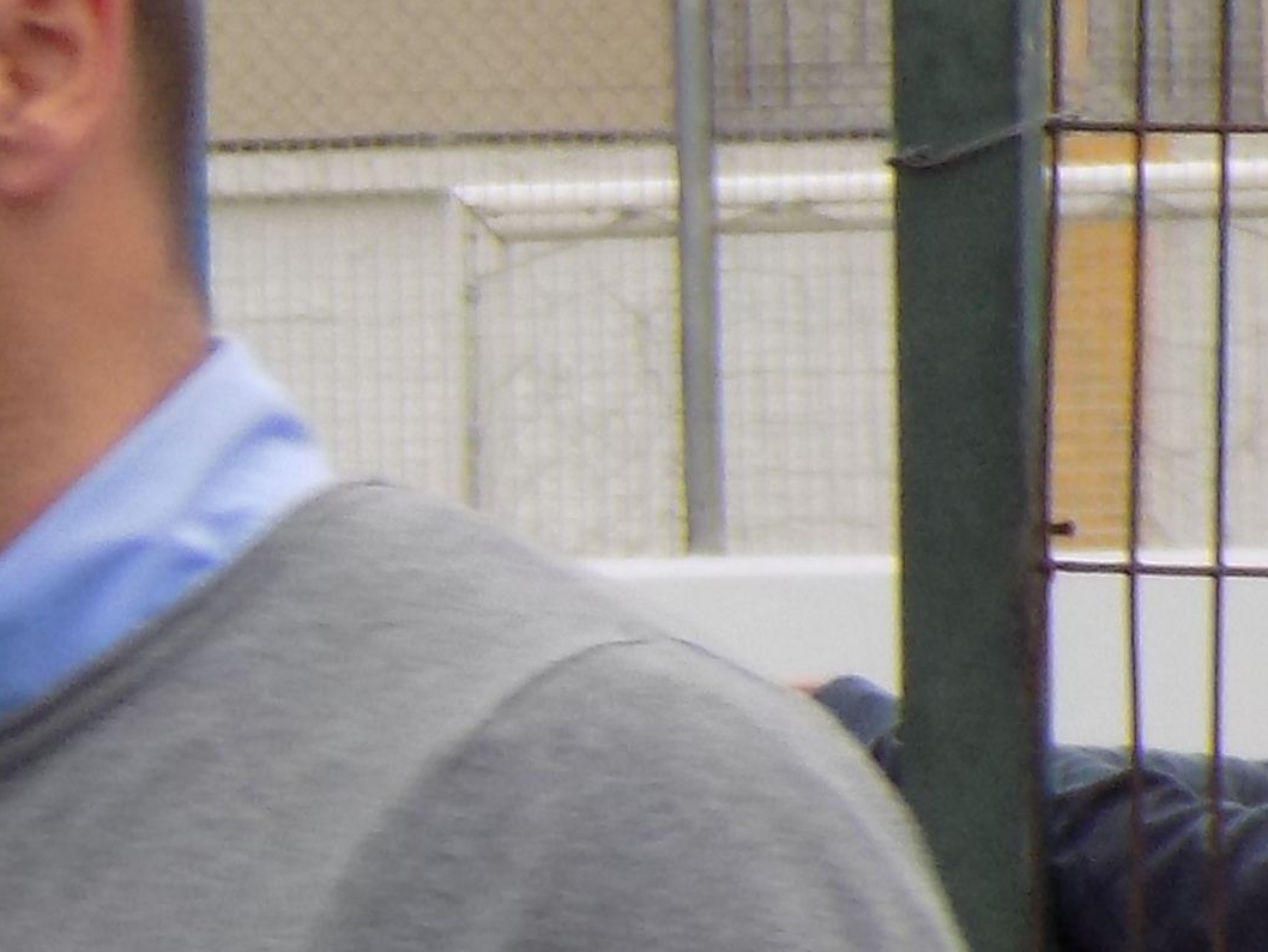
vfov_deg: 1.8
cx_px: -1320
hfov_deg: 2.4
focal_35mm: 818
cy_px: 719
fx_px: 29971
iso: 80
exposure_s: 1/200
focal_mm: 29.9
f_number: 5.3
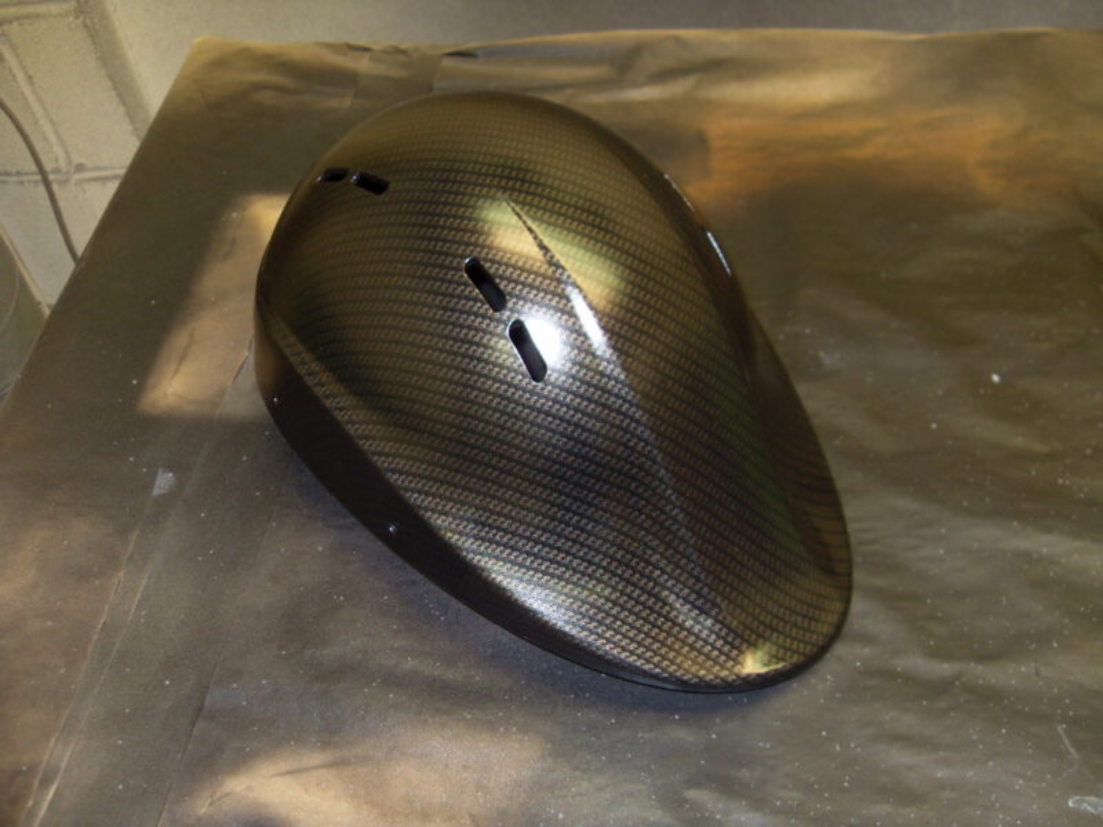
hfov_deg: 52.6
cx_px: 552
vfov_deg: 40.7
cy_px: 414
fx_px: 1115
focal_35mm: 35
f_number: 2.8
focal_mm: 6.3
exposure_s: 1/45
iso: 100
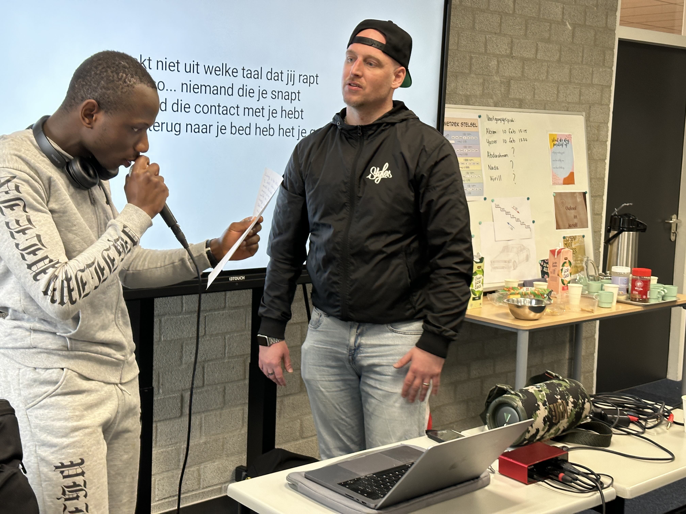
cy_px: 257
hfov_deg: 39.7
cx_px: 343
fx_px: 951
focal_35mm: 48
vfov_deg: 30.3
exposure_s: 1/60
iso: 80
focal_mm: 6.86
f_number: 1.78
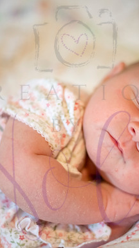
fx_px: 519
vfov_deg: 26.9
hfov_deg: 15.3
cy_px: 124
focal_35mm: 79
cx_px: 78
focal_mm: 50
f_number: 2
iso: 800
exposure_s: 1/100
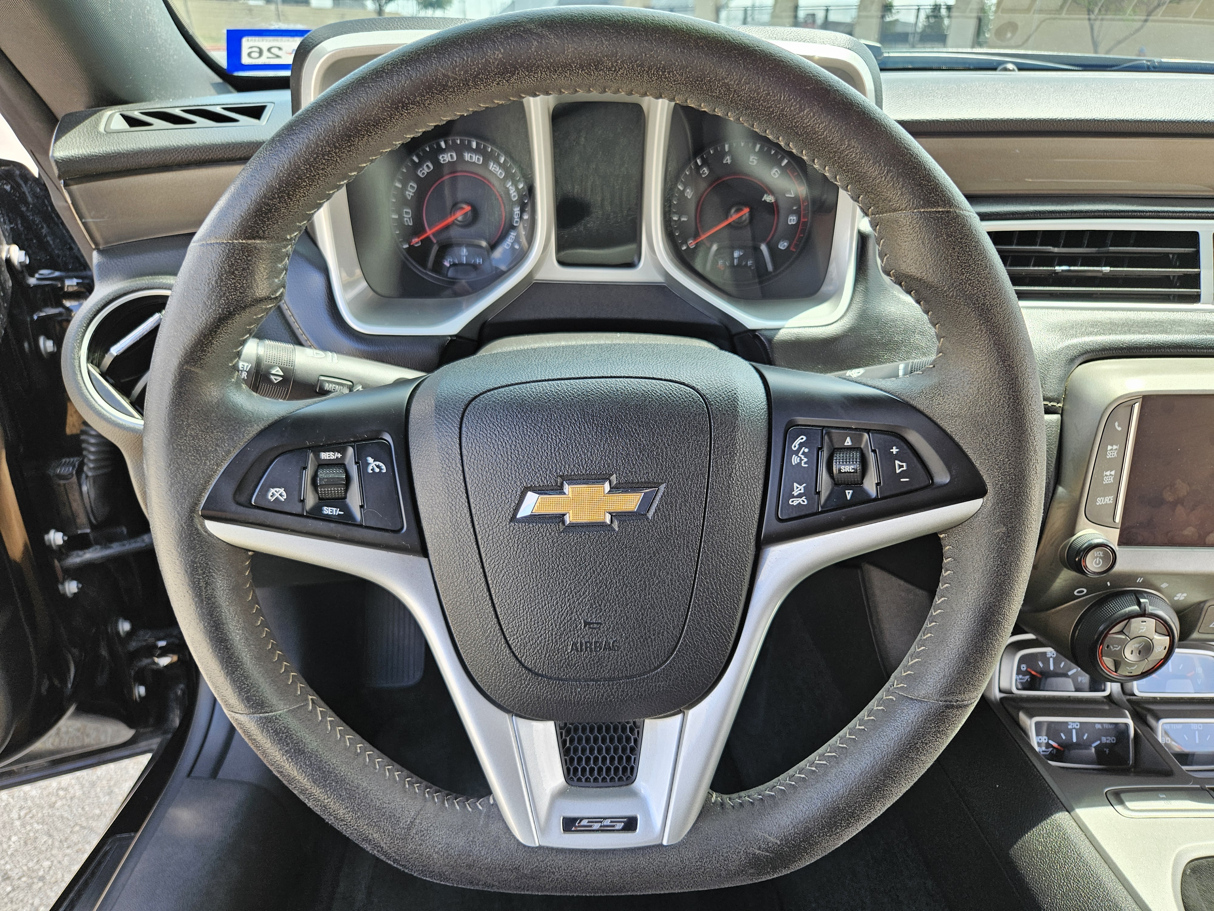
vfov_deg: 58.9
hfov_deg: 73.9
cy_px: 456
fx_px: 807
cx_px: 607
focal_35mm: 23
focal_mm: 5.4
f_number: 1.8
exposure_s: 1/180
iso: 50
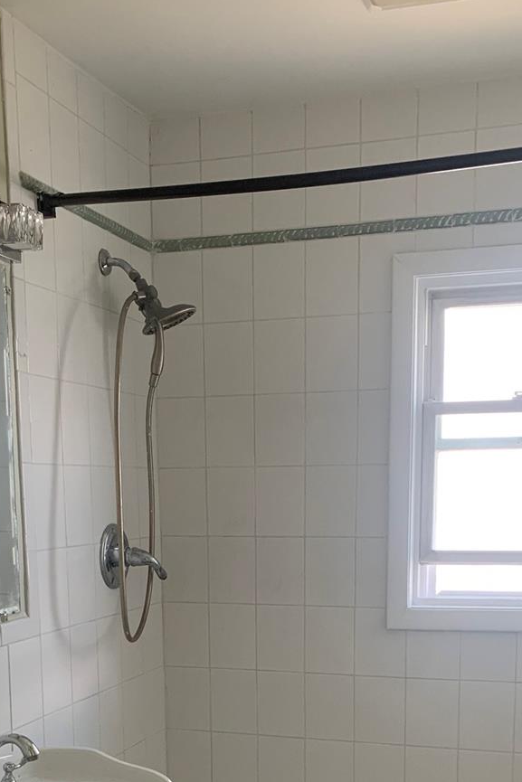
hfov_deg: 28.1
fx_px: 1044
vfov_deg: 39.0
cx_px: 247
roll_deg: +0.5
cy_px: 662
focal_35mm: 48
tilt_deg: -8.5
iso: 100
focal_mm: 4.25
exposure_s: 1/88
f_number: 1.8
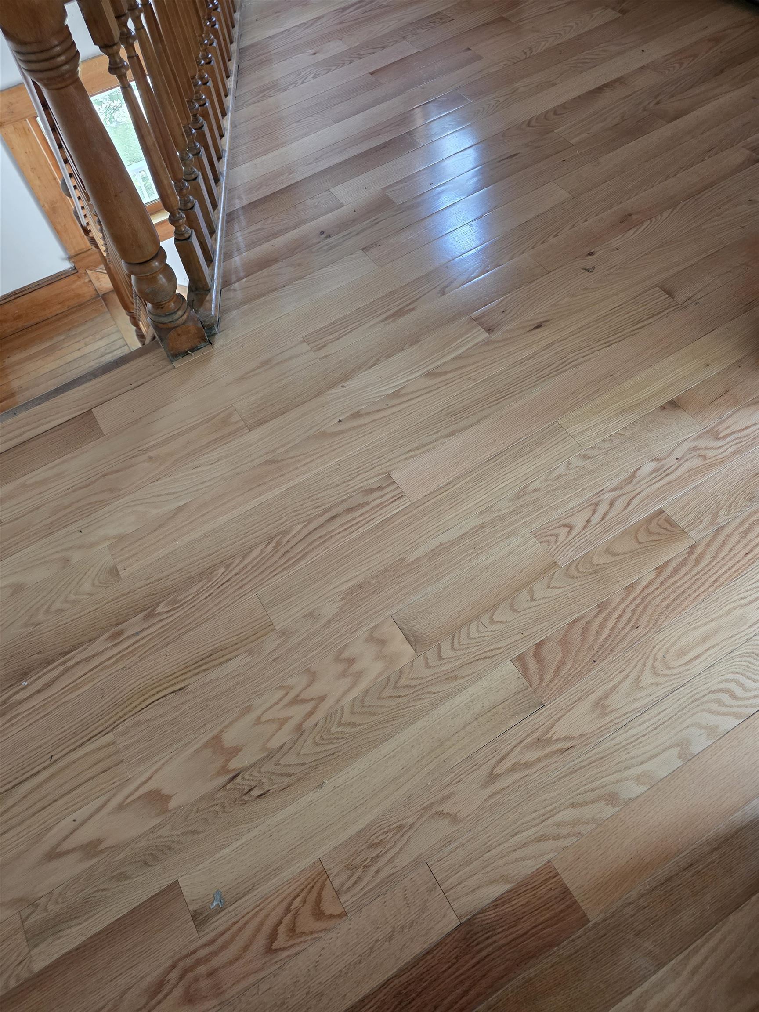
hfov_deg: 58.9
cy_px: 506
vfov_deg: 73.9
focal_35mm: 23
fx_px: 672
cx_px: 380
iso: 500
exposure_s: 1/120
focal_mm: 6.25
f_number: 1.7
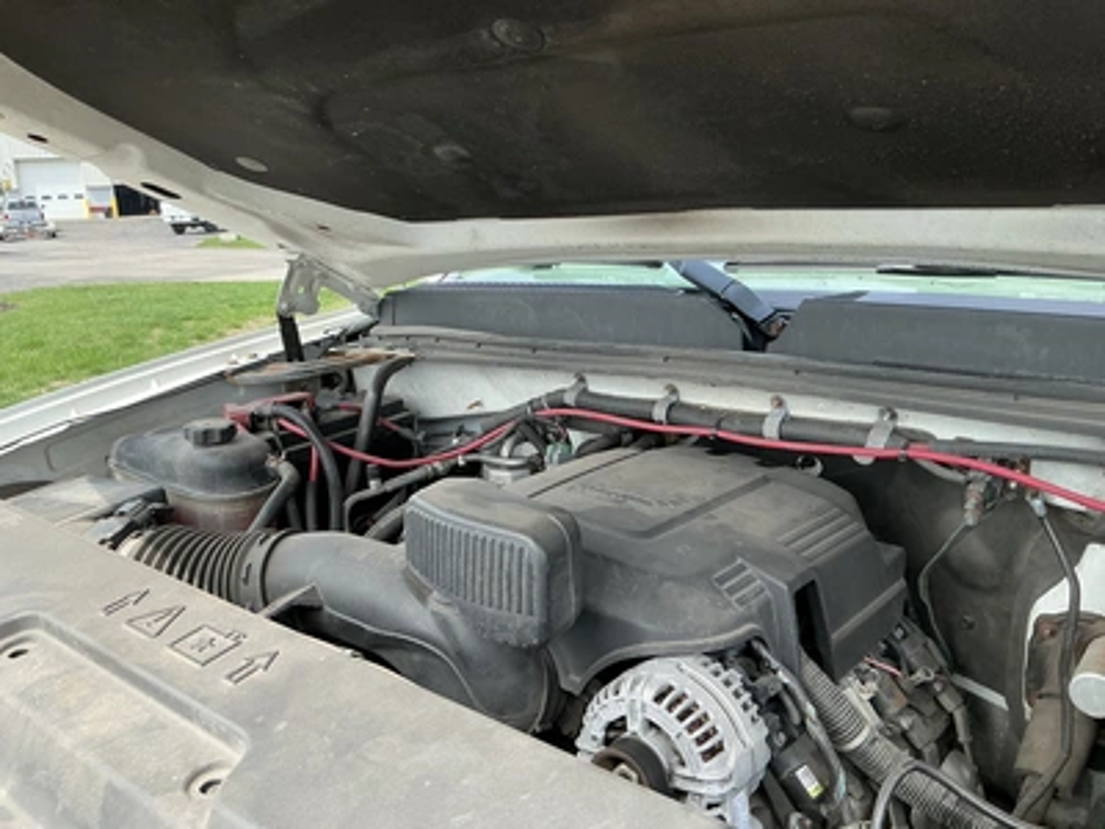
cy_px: 414
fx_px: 894
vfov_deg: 49.7
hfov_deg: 63.4
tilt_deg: -13.2
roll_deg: +2.1
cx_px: 552
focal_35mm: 28
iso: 25
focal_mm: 3
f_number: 1.8
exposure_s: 1/335
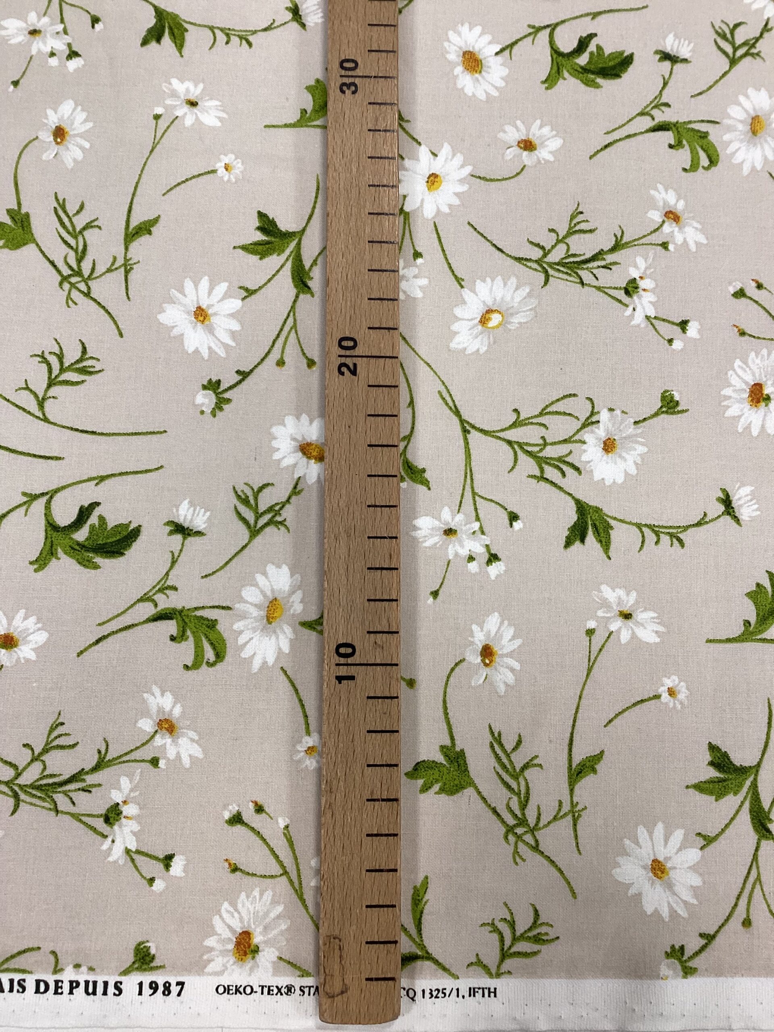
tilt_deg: -80.5
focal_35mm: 31
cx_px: 387
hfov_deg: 45.4
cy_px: 516
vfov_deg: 58.4
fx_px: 924
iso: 80
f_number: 2.4
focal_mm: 3.3
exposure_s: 1/50
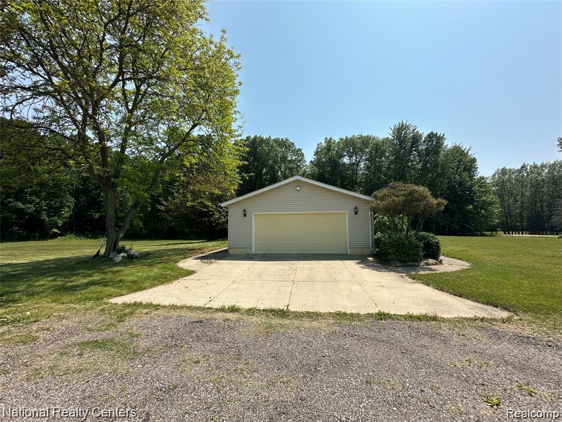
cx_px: 281
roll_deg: -0.4
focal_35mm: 14
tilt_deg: +5.8
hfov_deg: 102.1
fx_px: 227
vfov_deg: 85.7
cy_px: 211
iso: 50
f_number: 2.2
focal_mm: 2.22
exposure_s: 1/2053
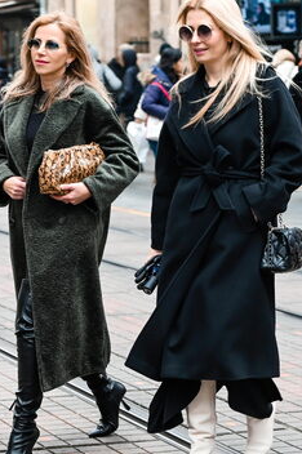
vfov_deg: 23.6
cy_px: 259
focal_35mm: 86
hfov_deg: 15.9
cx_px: 137
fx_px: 1084
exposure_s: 1/250
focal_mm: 70
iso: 640
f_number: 3.5
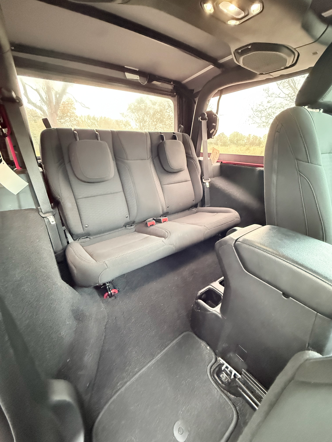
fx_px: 179
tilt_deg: -21.2
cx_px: 166
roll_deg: +0.5
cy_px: 221
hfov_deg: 85.7
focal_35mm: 14
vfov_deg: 102.1
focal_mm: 2.22
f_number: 2.2
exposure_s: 1/50
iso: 1250
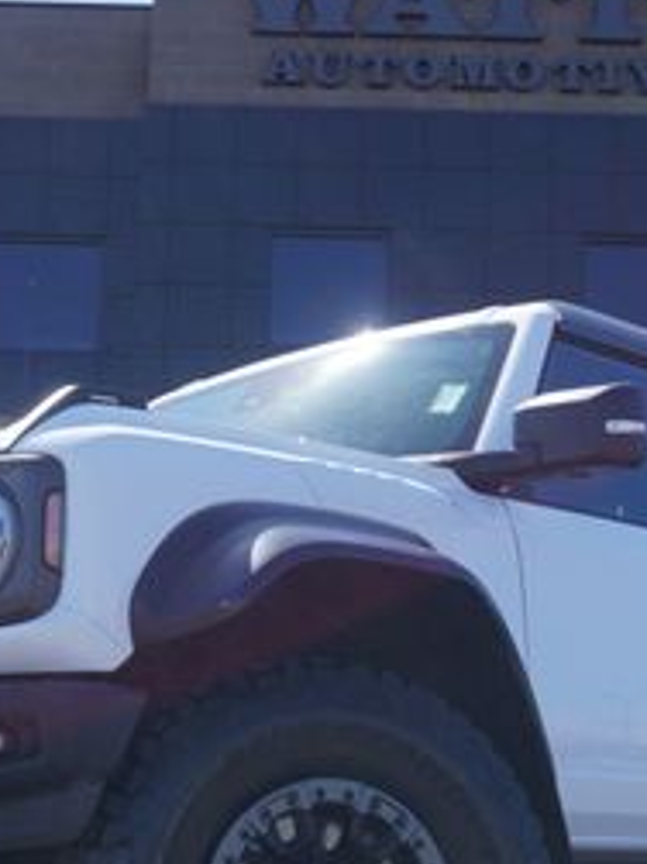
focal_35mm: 77
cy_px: 582
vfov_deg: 25.1
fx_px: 1926
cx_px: 299
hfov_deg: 19.1
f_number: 6.3
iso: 100
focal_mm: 21
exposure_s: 1/160
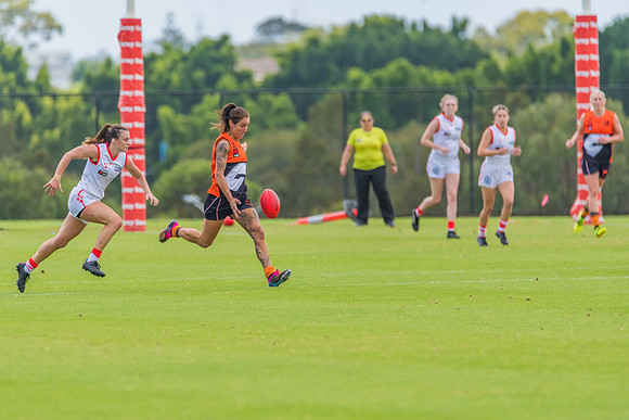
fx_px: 11046
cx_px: 298
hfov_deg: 3.3
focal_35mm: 632
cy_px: 221
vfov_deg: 2.2
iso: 800
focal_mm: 600
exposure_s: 1/1600
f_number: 7.1
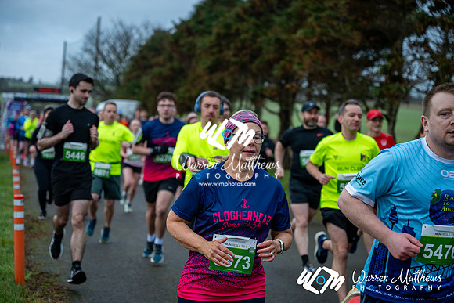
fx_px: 883
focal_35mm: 70
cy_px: 152
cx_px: 227
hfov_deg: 28.8
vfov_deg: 19.5
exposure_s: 1/1250
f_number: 2.8
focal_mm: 70
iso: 320
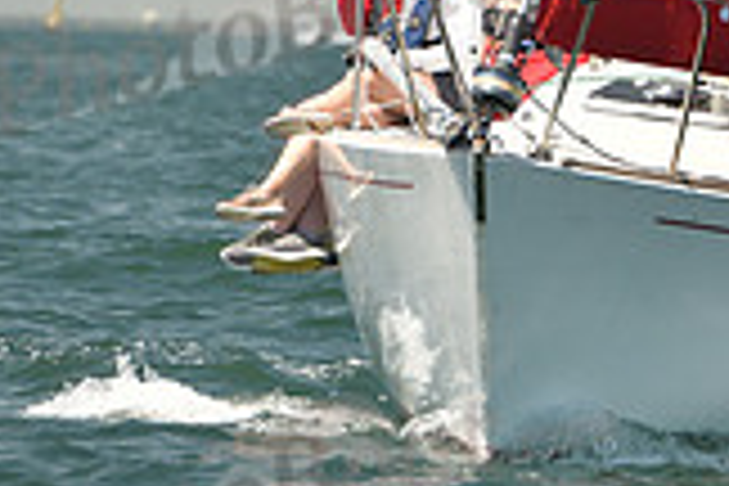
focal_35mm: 716
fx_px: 14498
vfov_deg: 1.9
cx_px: 855
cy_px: 191
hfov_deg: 2.9
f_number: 4.5
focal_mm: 200
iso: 250
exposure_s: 1/800
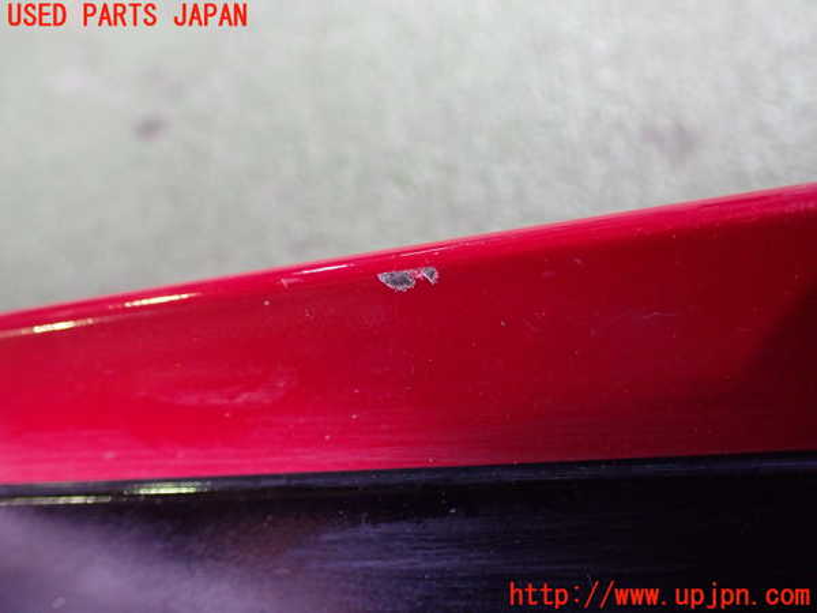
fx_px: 708
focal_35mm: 30
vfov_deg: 46.8
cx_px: 408
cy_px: 306
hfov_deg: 60.0
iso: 800
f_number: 2.3
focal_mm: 5.4
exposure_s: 1/125
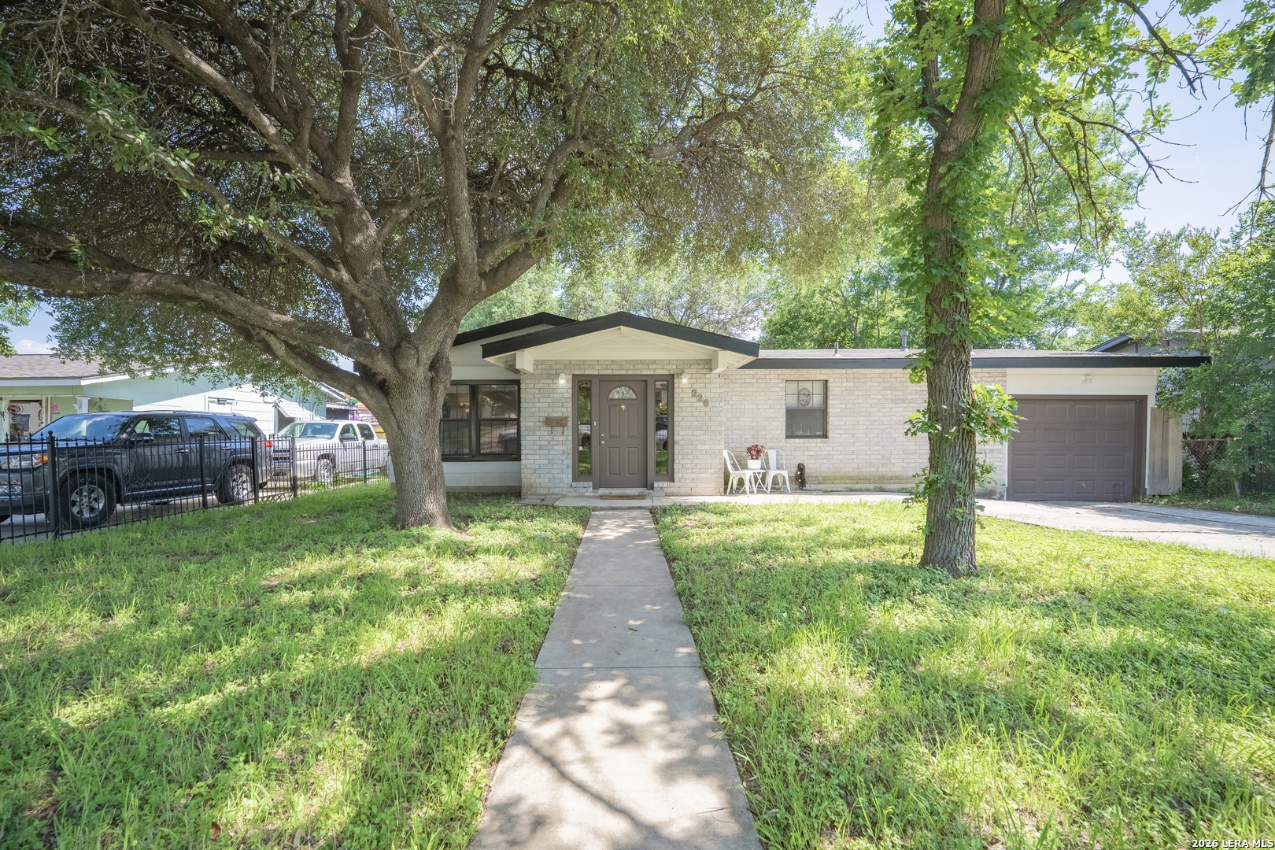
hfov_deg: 104.3
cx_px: 638
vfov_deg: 81.2
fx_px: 496
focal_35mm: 14
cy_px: 425
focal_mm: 14
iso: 800
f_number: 8
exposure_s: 1/4000
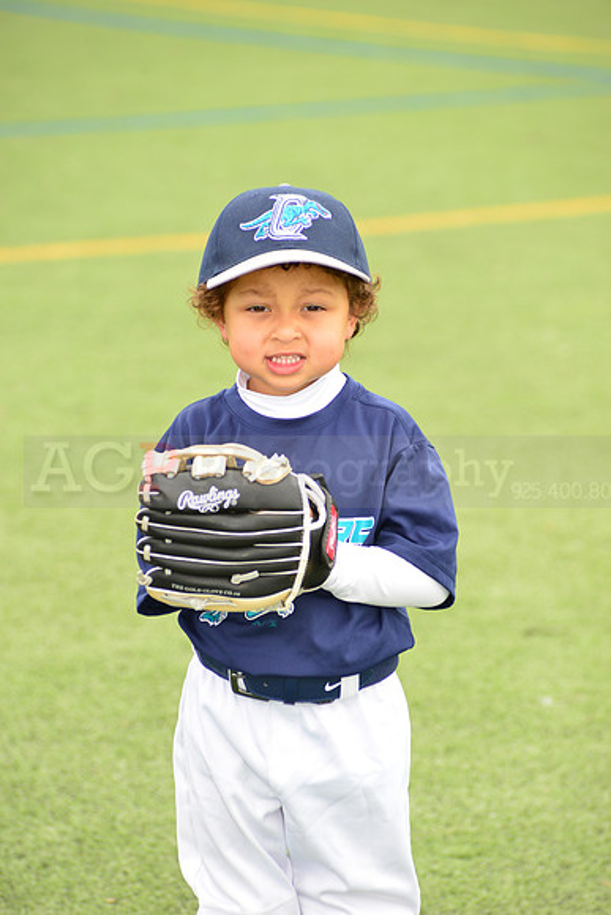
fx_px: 5088
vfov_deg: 10.3
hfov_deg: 6.9
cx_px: 306
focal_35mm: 200
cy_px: 458
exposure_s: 1/200
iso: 250
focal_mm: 200
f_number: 8
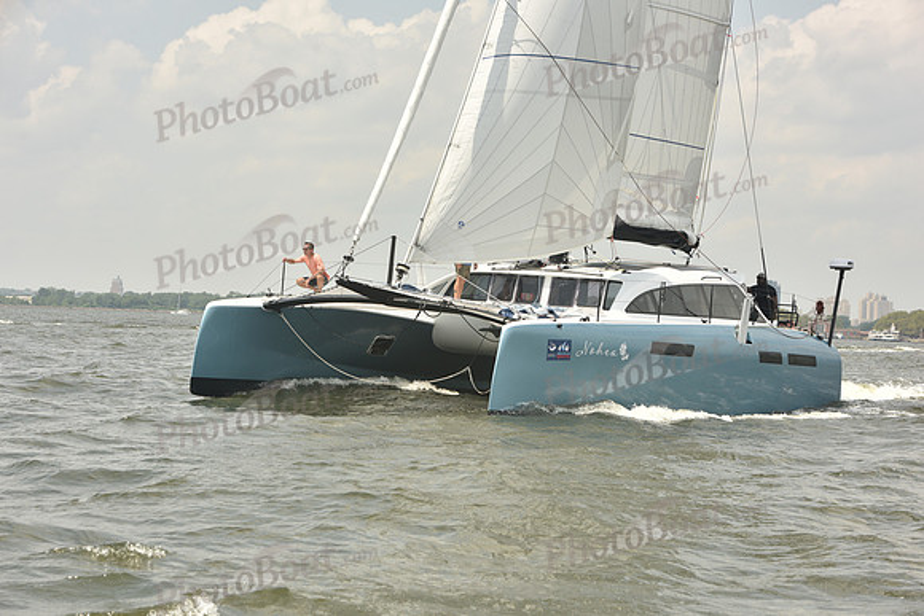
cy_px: 308
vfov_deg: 19.5
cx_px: 462
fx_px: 1797
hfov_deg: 28.8
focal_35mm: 70
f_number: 8
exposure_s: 1/800
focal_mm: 70
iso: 250
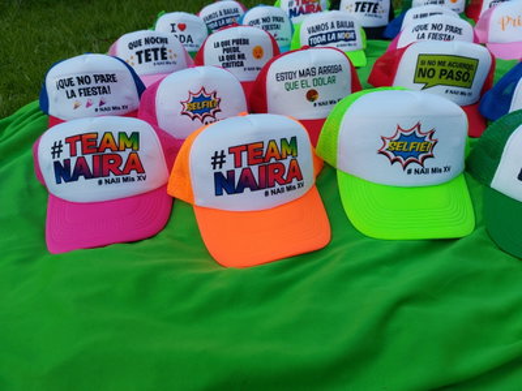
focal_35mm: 24
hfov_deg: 71.6
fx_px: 362
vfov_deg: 56.8
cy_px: 196
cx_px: 261
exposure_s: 1/166
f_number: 1.8
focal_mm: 5.23
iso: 25
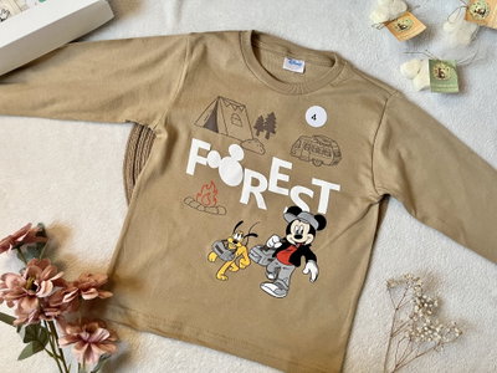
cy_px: 186
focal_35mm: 26
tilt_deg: -84.7
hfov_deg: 67.3
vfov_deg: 53.1
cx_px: 248
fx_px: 373
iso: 125
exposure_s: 1/67
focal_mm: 5.1
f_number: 1.6
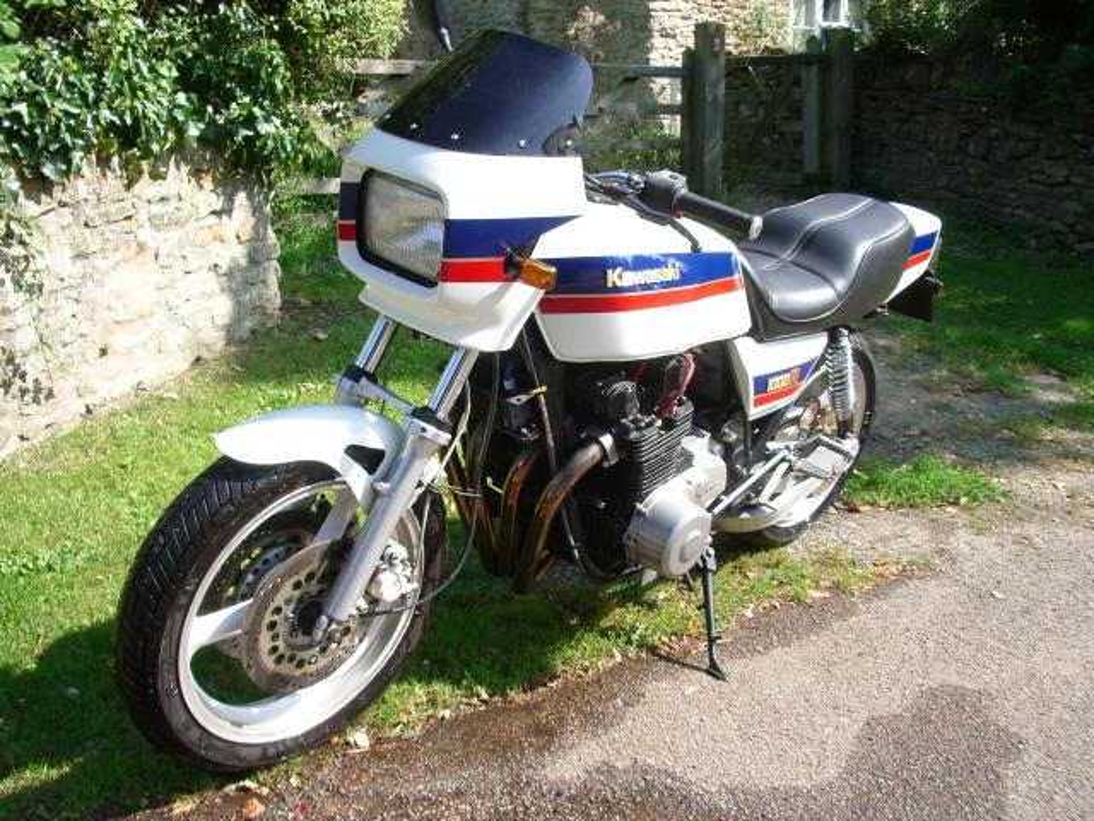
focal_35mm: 35
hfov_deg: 52.6
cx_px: 547
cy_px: 410
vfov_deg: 40.7
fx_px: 1106
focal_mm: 5.8
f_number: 4.3
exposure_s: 1/160
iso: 80
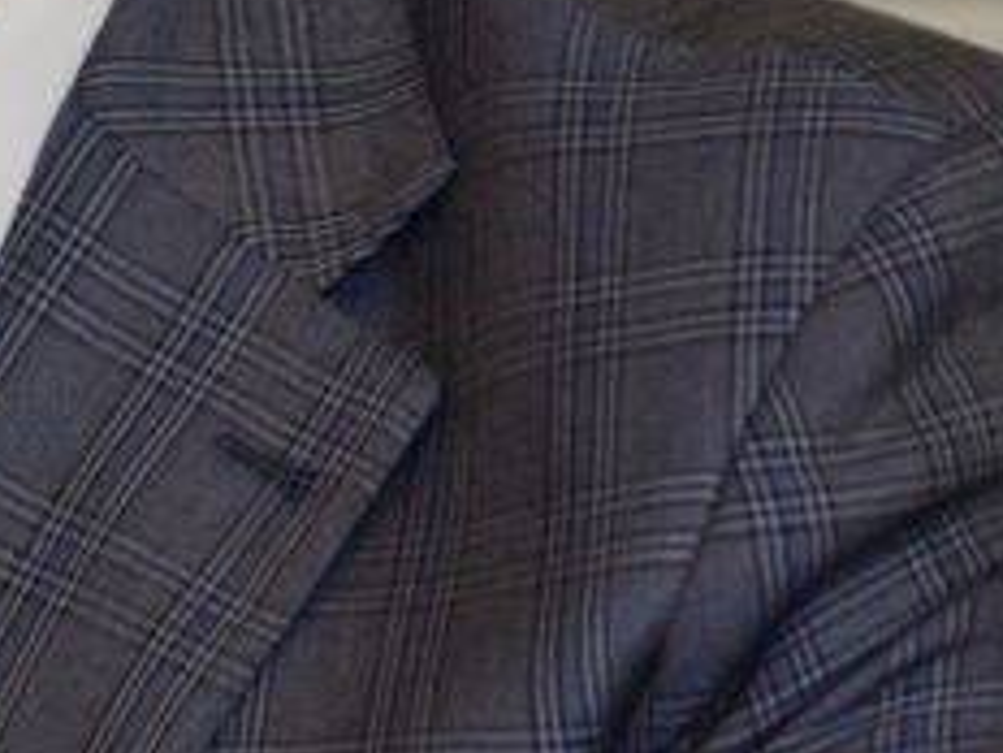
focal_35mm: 782
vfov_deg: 1.9
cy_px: -2
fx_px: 22658
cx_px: -424
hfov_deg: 2.5
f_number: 5.6
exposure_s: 1/250
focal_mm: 90
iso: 800
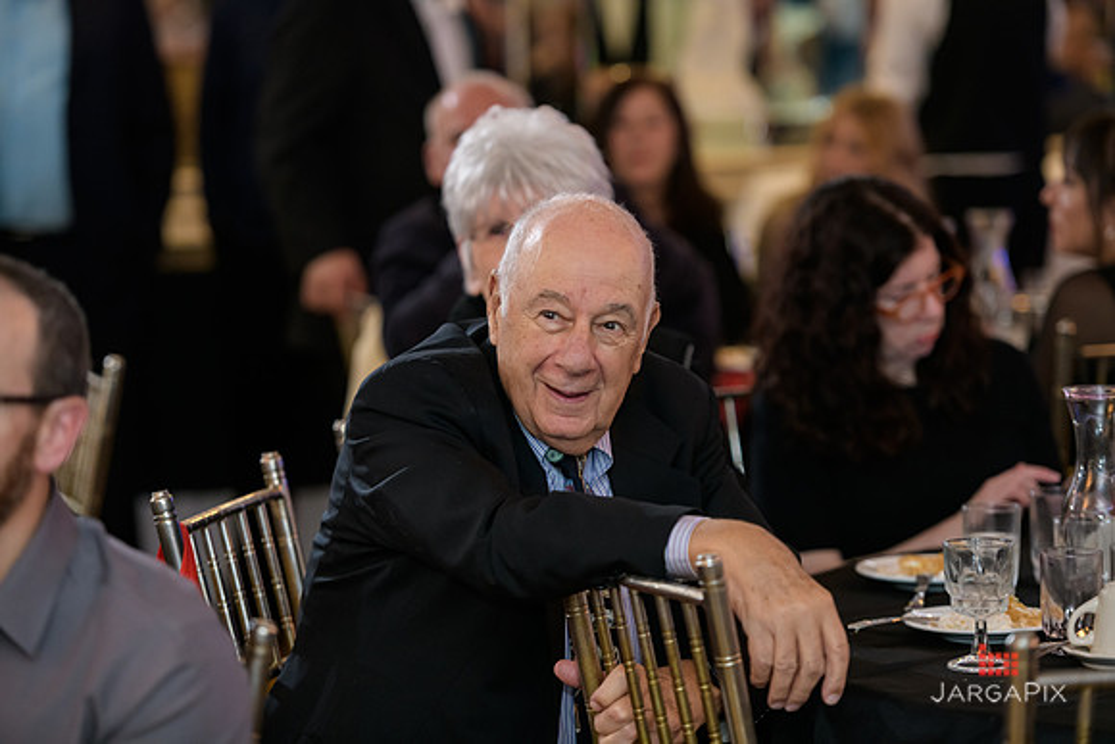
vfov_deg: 9.8
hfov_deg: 14.7
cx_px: 558
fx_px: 4337
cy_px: 372
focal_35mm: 140
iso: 1600
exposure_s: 1/125
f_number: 3.2
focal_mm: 140
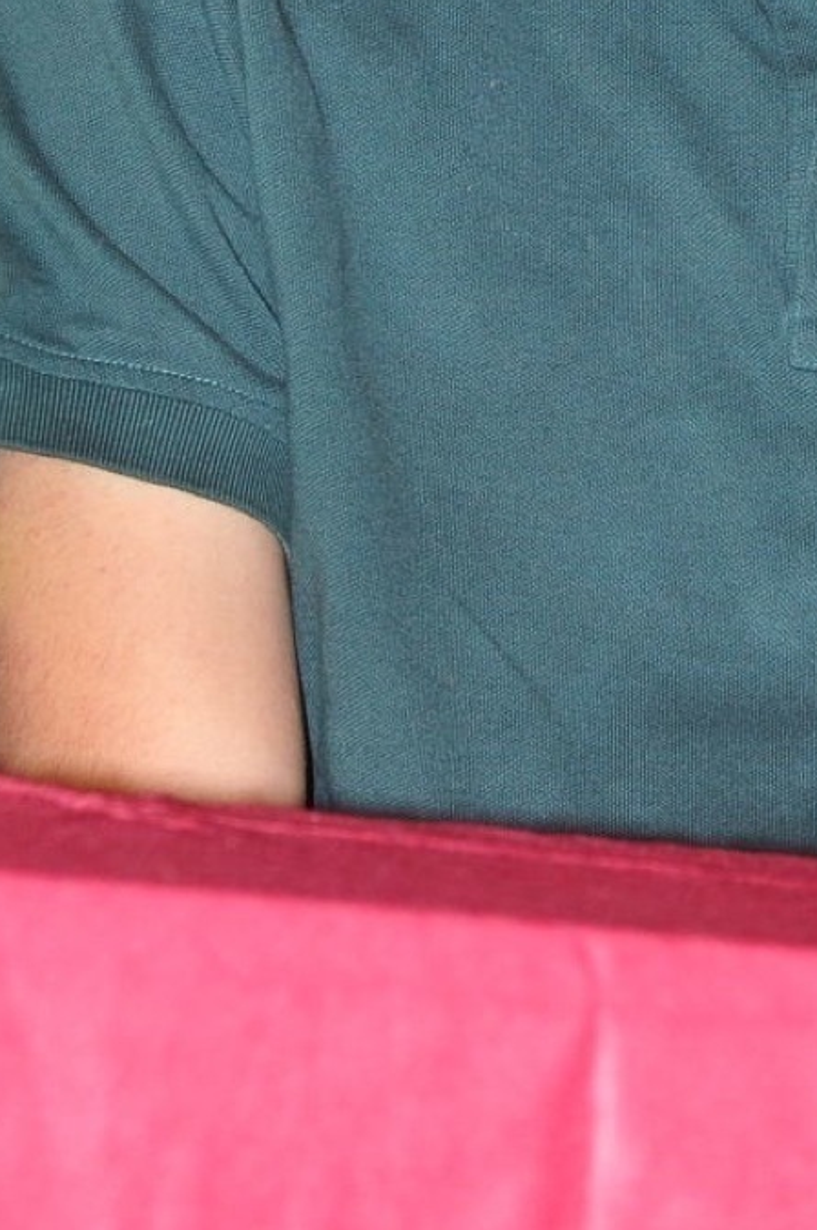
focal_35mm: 422
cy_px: -36
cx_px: 819
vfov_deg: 4.9
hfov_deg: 3.2
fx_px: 14406
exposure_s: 1/125
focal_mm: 105
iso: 500
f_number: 9
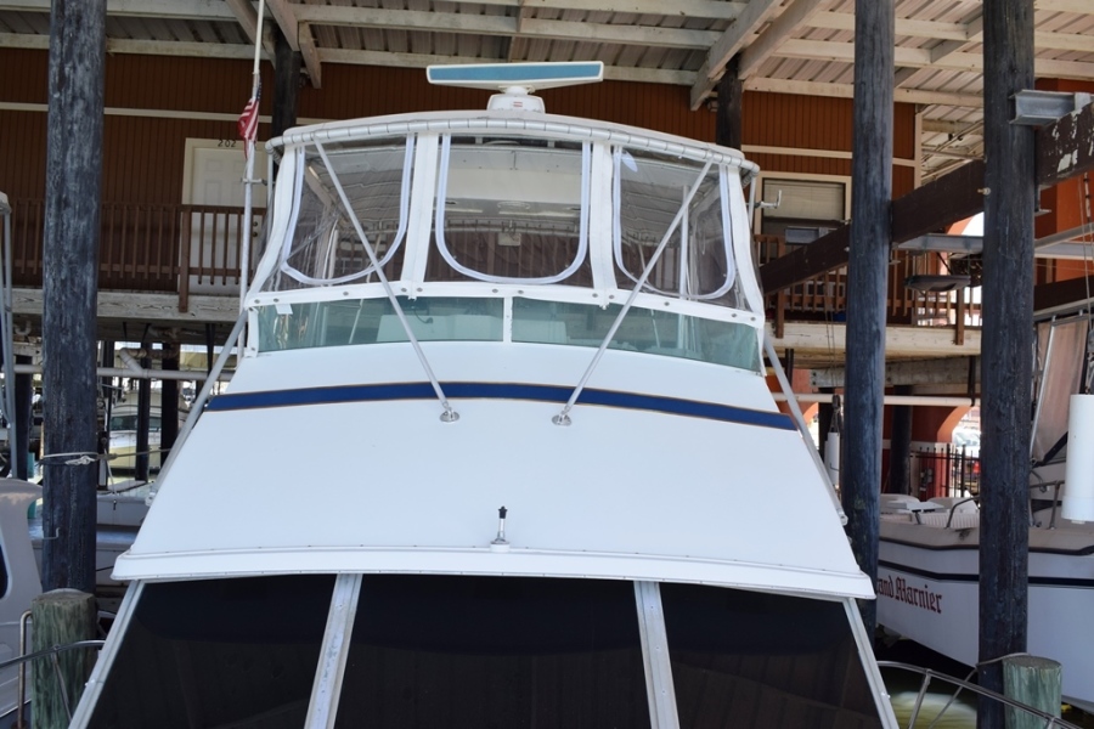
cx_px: 547
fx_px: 1048
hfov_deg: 55.1
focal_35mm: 34
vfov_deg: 38.4
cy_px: 364
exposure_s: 1/250
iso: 360
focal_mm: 23
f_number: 8
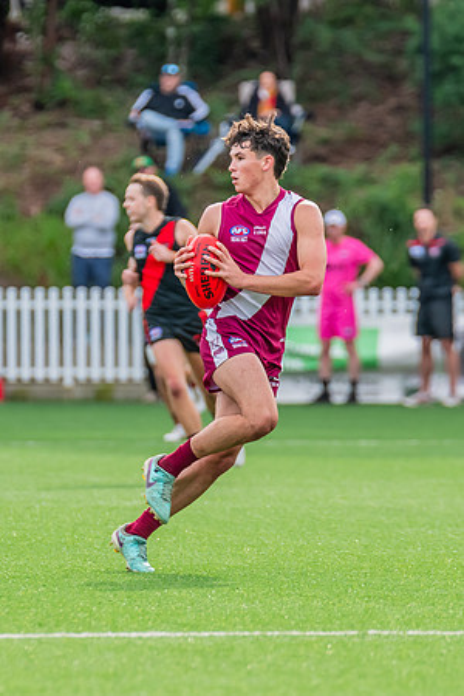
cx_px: 179
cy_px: 363
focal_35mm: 658
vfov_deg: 3.1
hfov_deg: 2.1
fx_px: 12724
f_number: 5.6
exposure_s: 1/1250
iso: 800
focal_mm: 330
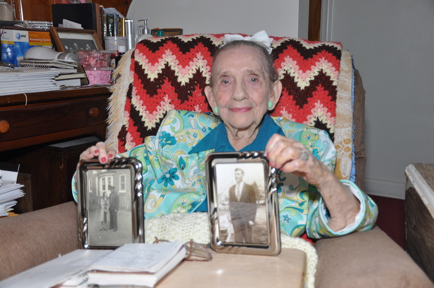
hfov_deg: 46.5
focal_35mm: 42
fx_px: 506
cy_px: 144
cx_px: 217
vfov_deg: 31.8
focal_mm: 28
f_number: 4
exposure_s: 1/200
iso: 500
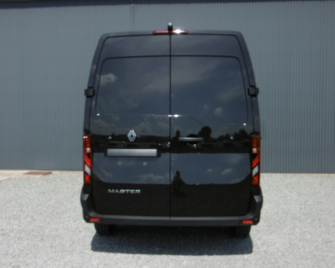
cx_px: 160
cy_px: 134
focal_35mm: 40
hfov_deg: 45.8
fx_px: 397
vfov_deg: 37.3
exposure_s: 1/1000
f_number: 3.7
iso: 100
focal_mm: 6.8
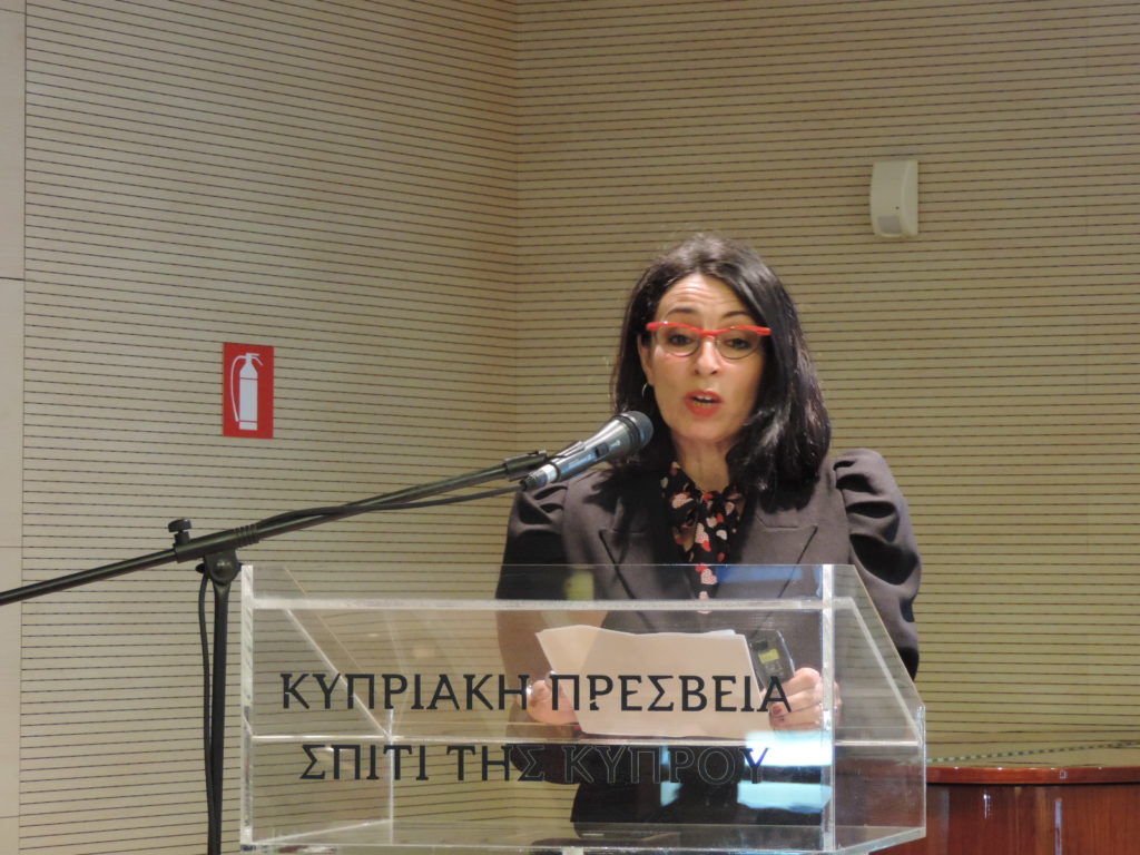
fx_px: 4775
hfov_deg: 13.6
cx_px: 570
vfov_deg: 10.2
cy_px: 428
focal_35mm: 145
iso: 800
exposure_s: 1/13
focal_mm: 25.8
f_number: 4.4
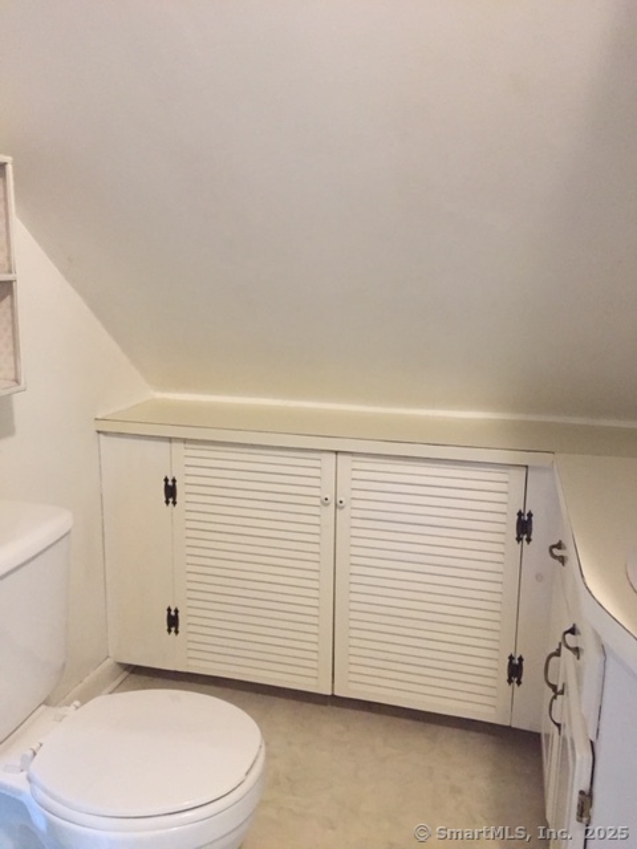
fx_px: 712
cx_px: 318
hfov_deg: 48.2
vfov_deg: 61.7
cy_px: 424
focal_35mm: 29
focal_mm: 4.15
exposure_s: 1/30
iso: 250
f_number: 2.2
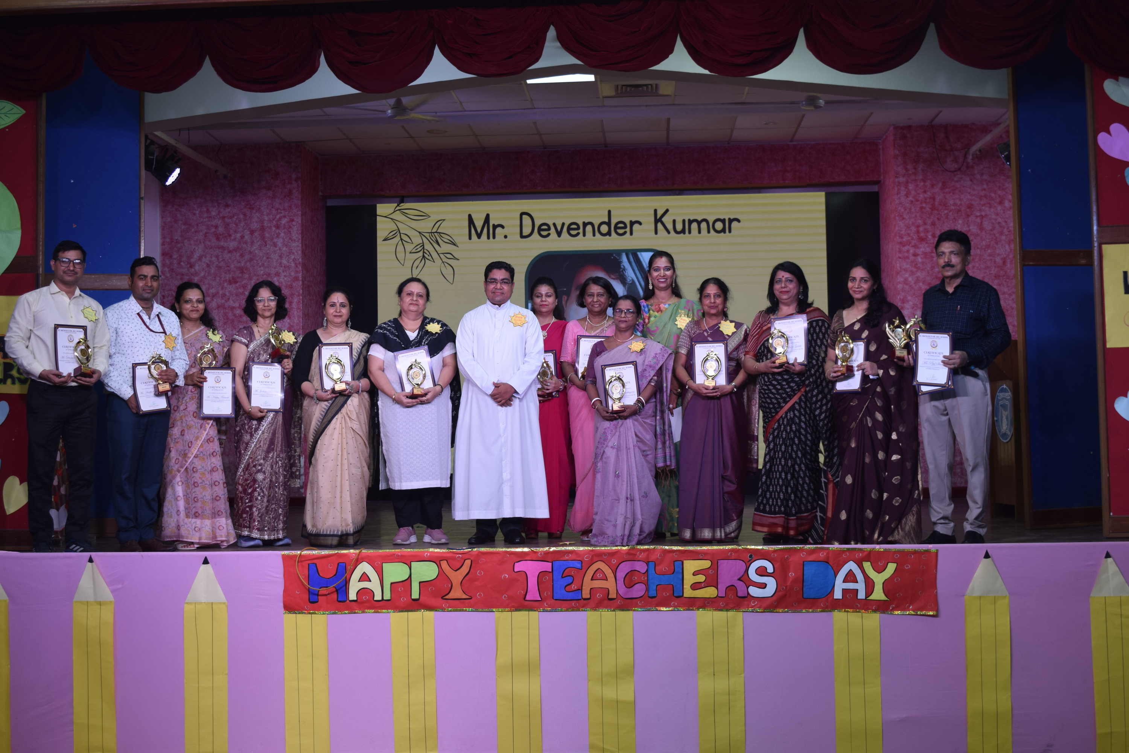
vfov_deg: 28.9
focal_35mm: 46
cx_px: 564
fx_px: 1458
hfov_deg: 42.3
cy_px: 376
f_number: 6.3
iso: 400
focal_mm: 31
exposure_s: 1/125
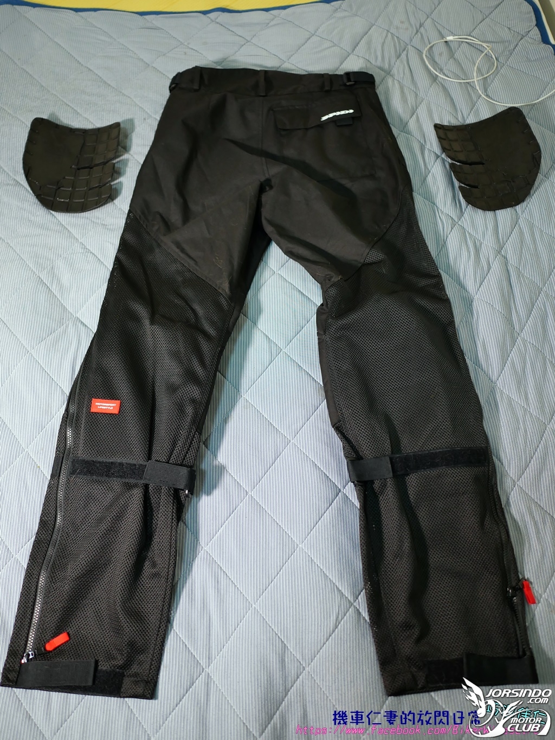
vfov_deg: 59.9
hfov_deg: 46.8
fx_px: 641
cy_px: 370
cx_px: 278
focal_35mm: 30
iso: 400
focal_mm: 15
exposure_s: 1/60
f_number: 1.7
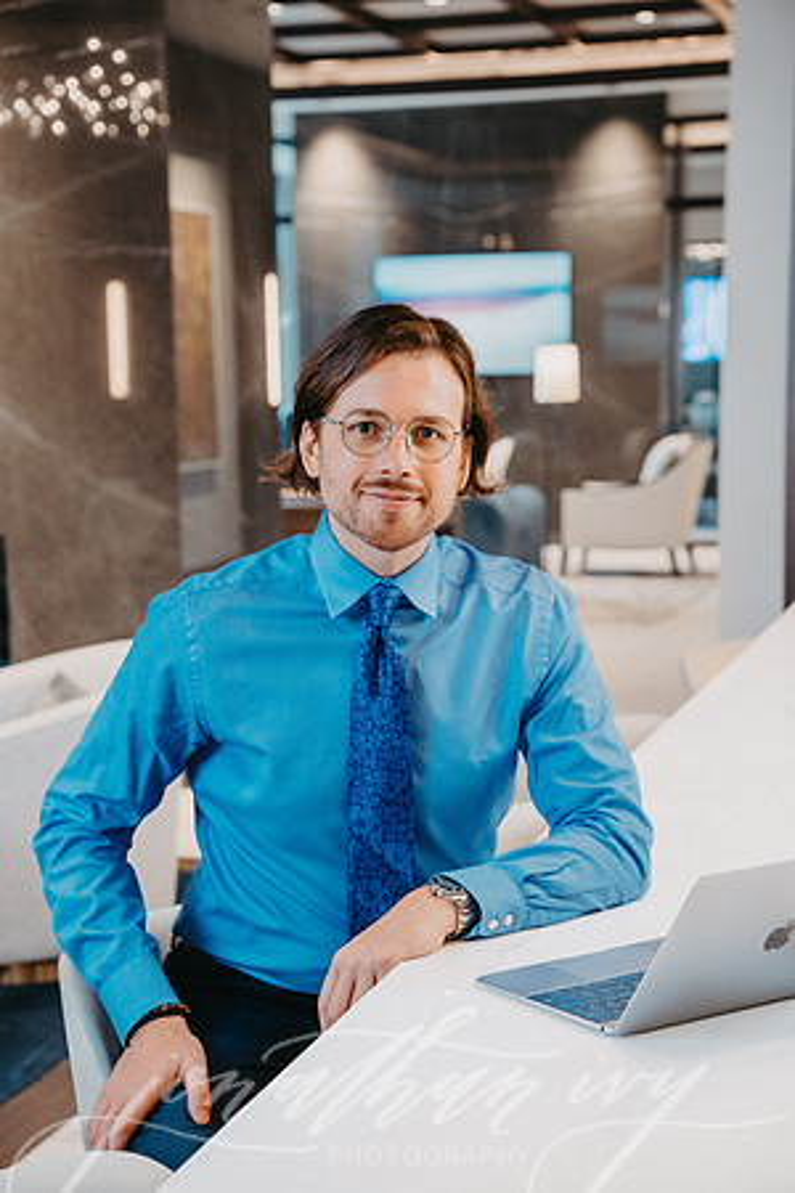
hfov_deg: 20.6
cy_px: 596
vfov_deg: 30.5
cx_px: 398
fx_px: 2186
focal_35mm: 66
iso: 1600
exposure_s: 1/100
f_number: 5
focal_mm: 66
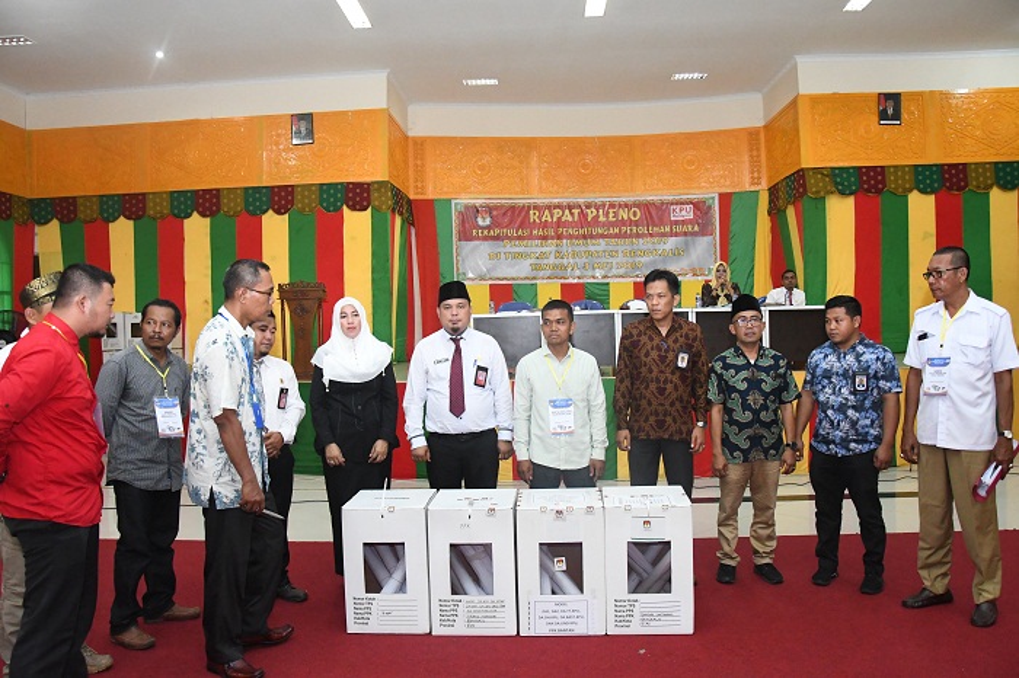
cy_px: 339
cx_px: 510
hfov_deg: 38.2
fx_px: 1471
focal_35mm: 52
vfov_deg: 26.0
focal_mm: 35
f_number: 5.6
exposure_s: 1/250
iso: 6400
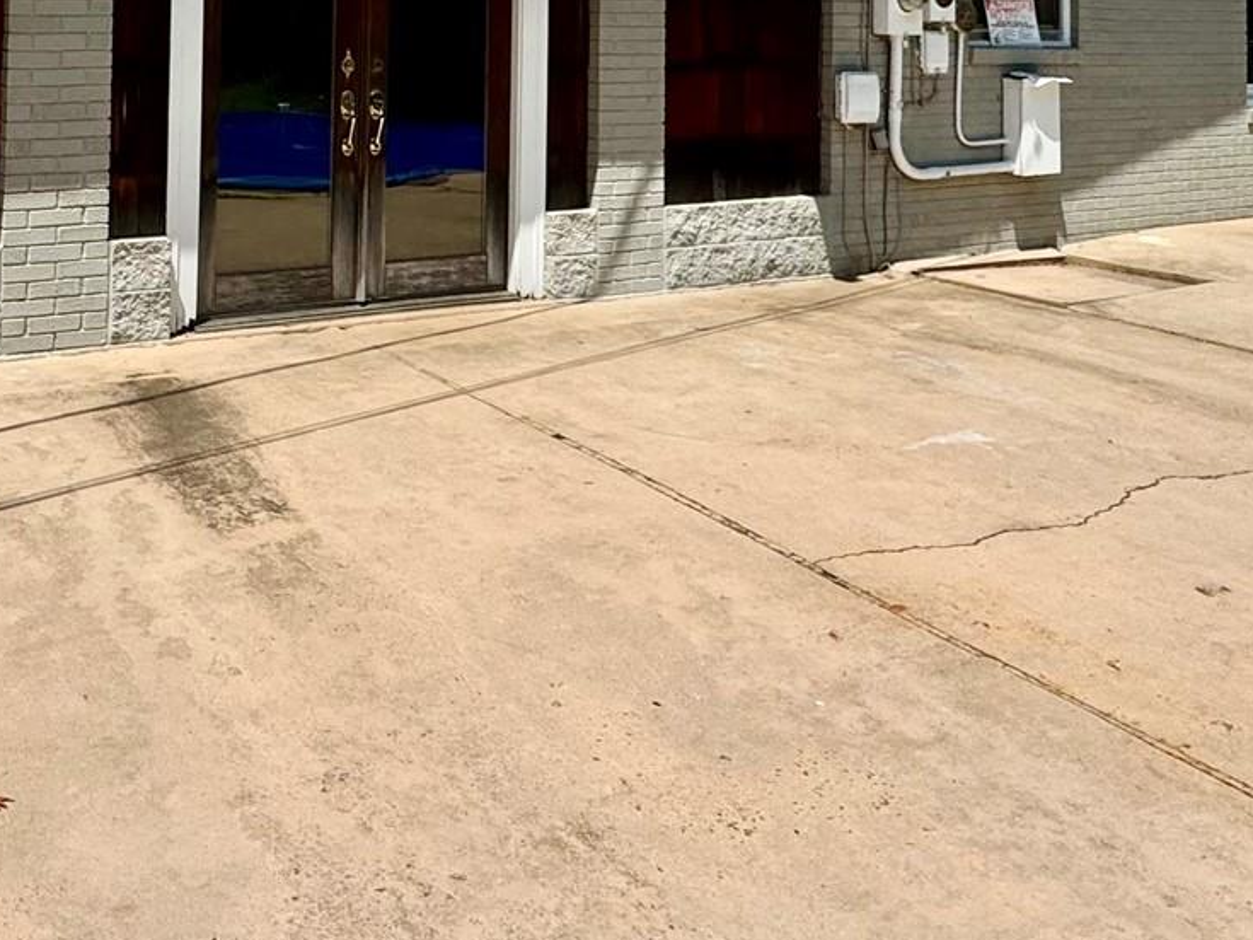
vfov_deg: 33.3
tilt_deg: +1.2
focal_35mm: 39
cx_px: 385
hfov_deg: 46.8
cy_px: -31
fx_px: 1411
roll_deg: -1.2
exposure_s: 1/4630
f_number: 2.2
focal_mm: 2.22
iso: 40
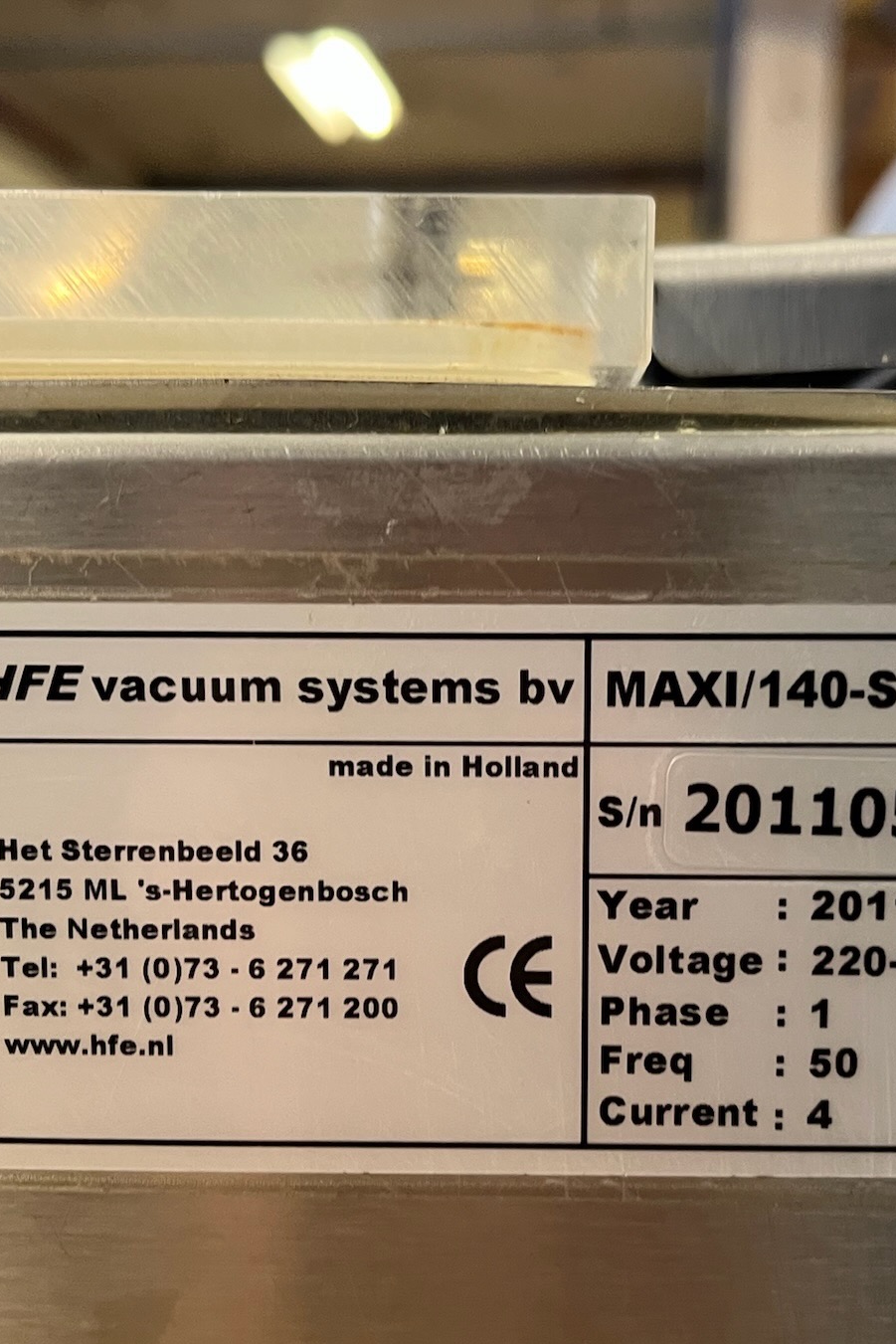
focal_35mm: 41
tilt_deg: -9.7
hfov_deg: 32.6
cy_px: 780
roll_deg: -0.2
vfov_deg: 47.2
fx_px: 1530
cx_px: 502
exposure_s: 1/50
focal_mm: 5.1
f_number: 1.6
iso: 200
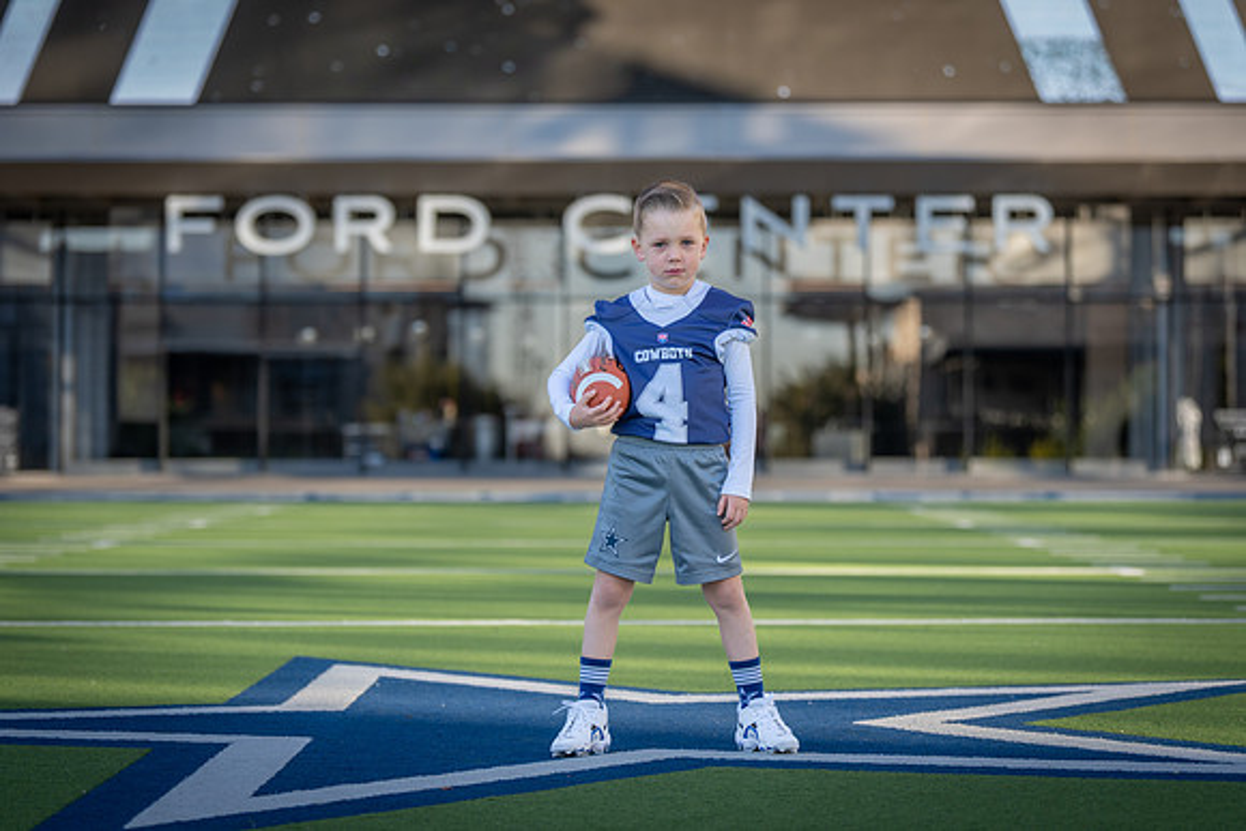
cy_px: 416
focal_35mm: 98
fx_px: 3402
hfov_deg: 20.8
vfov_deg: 13.9
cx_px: 623
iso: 100
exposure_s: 1/500
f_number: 2.8
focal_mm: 95
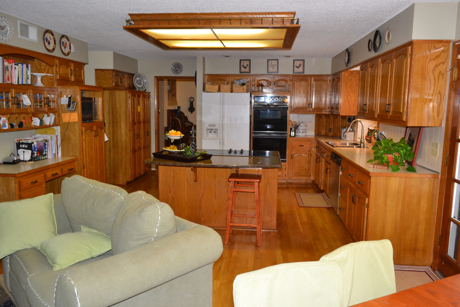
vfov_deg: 47.9
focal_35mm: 27
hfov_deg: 67.4
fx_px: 345
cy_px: 154
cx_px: 230
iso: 800
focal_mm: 18
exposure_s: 1/60
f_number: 7.1
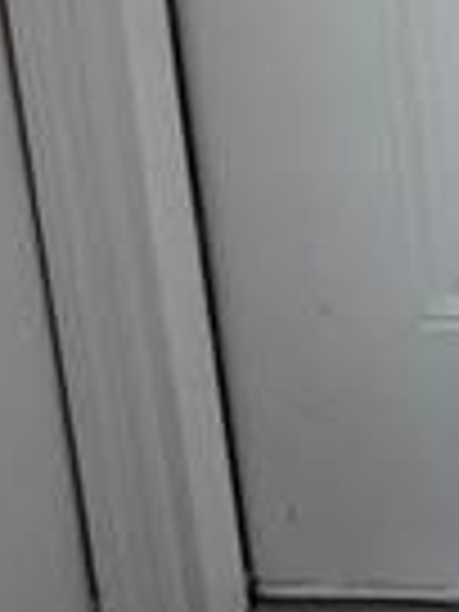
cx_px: 1022
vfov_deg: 12.8
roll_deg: +0.6
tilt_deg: -12.0
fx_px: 2404
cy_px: -585
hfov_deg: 9.9
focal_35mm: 136
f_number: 1.78
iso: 100
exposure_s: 1/1122
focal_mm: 6.76
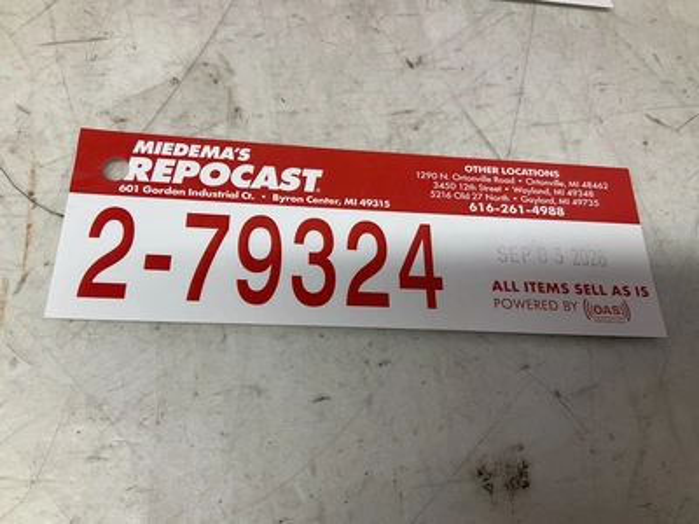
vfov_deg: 48.2
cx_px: 350
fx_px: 586
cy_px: 262
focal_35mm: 29
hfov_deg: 61.7
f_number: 1.8
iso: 40
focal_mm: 3
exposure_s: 1/120
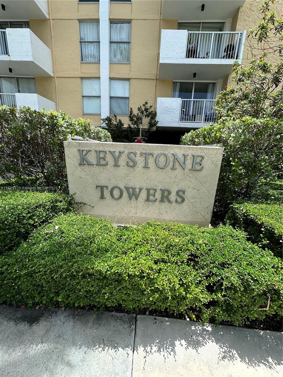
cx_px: 142
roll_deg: -3.2
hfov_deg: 85.7
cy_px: 188
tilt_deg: -12.0
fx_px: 153
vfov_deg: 102.1
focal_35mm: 14
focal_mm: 2.22
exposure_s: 1/882
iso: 40
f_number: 2.2
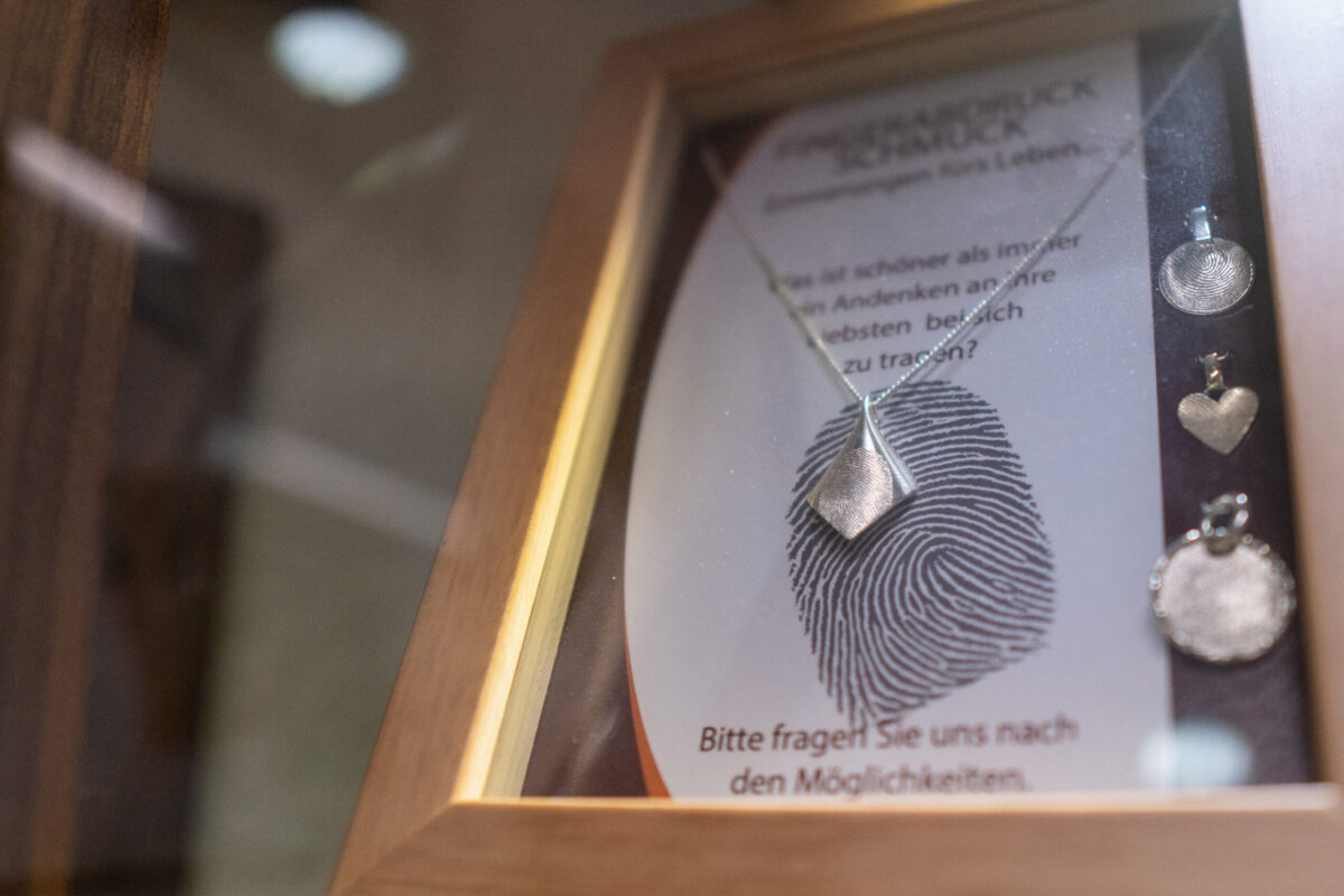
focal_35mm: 24
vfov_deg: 53.1
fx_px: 896
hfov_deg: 73.7
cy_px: 448
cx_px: 672
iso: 800
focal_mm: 16
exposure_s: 1/200
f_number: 1.4
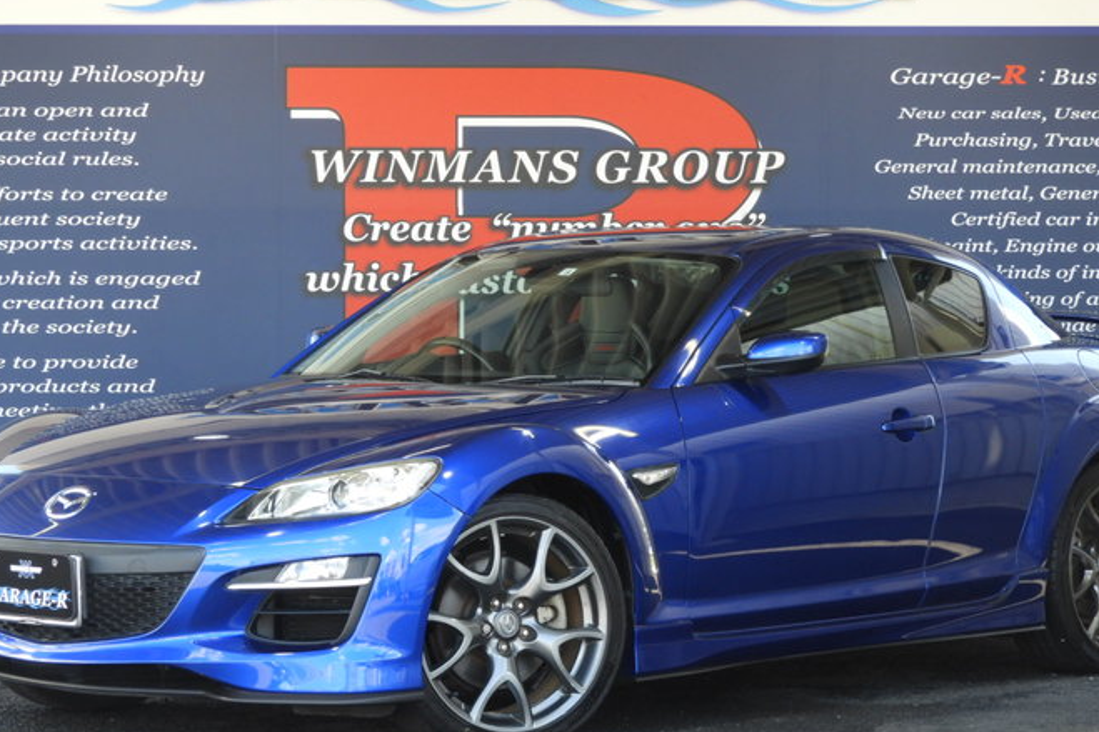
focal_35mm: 120
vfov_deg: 11.4
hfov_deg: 17.1
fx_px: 3662
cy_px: 384
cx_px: 552
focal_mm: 17
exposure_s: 1/60
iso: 180
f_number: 4.8
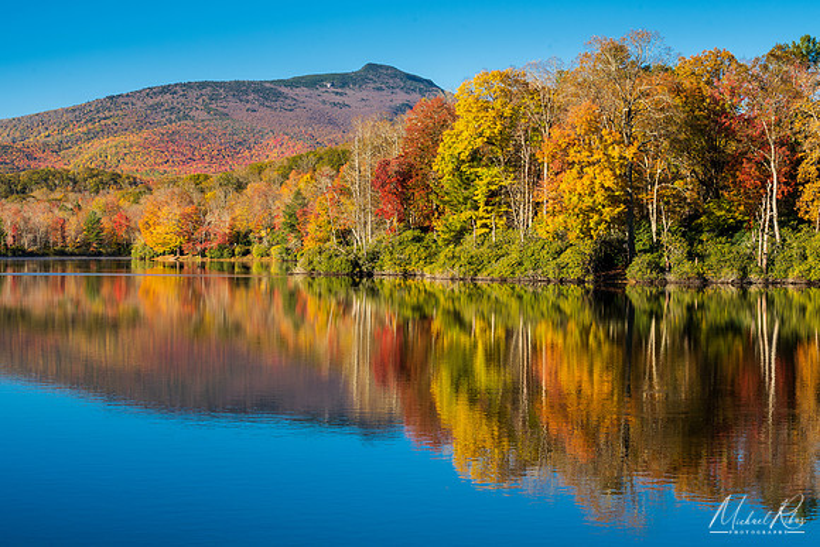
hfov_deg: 24.6
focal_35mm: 83
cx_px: 396
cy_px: 265
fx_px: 1883
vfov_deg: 16.5
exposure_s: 1/45
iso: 100
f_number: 11
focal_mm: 80
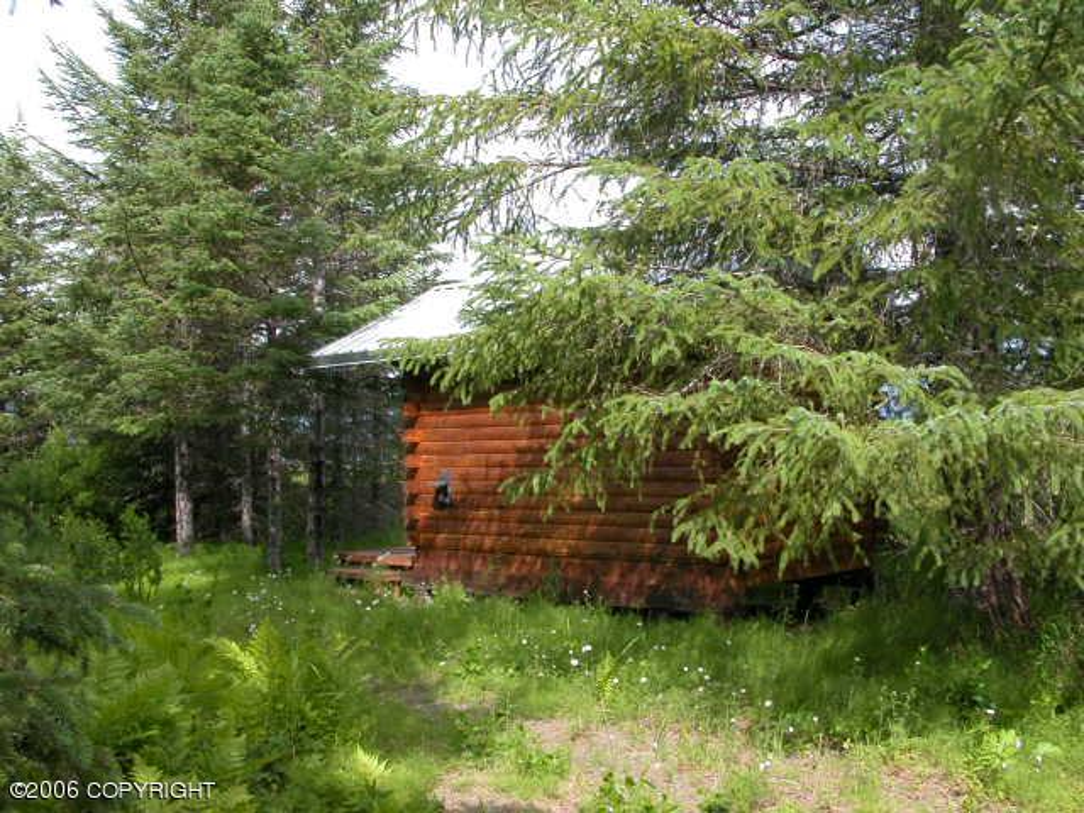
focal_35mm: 35
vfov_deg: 40.7
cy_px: 406
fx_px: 1096
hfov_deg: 52.6
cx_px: 542
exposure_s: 1/180
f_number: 5
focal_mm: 8.9
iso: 100
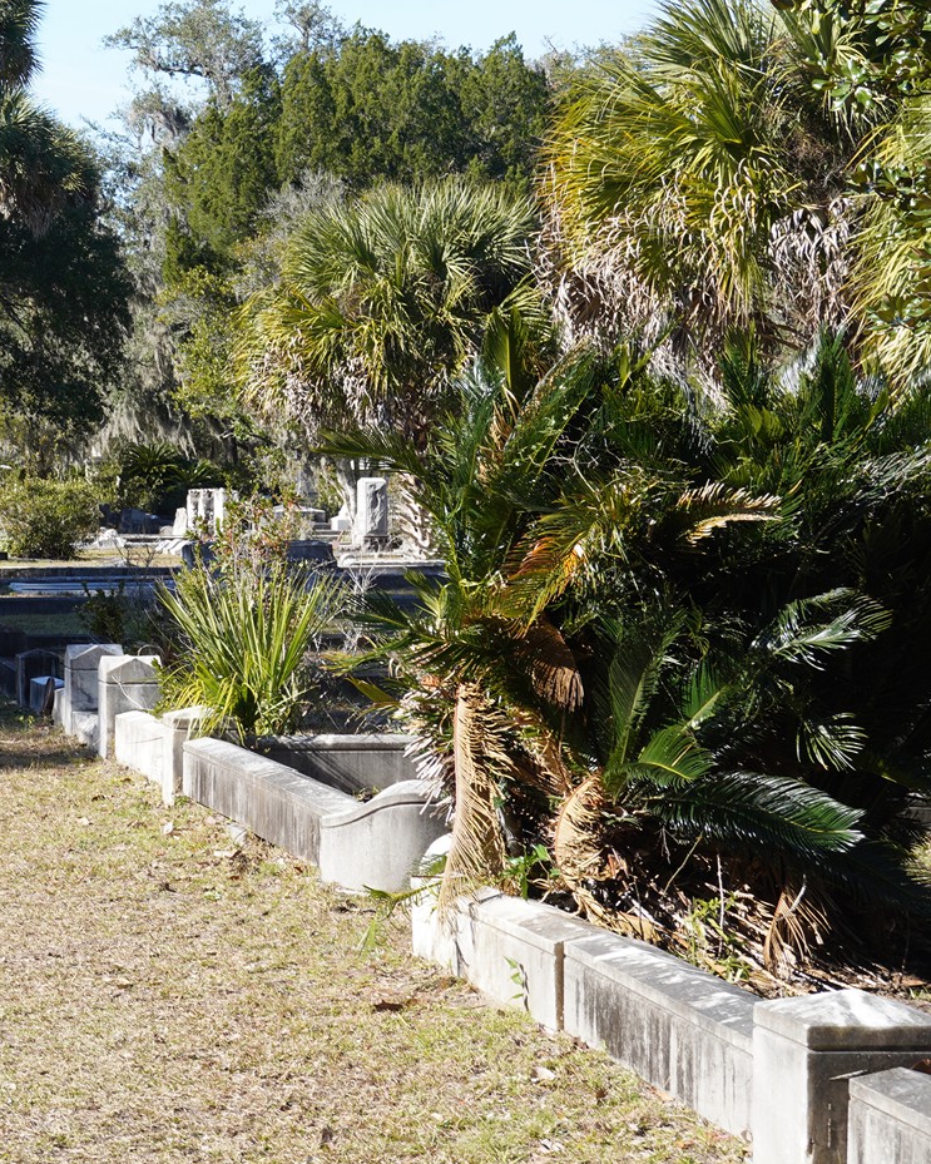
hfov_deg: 14.5
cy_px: 489
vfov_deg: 19.0
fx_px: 3479
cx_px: -320
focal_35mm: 101
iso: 200
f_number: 11
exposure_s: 1/100
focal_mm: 50
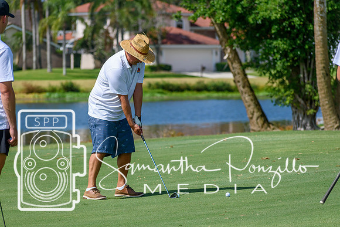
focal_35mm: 248
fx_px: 2338
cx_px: 170
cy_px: 114
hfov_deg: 8.3
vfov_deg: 5.6
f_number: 5.6
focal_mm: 165
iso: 250
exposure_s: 1/2000
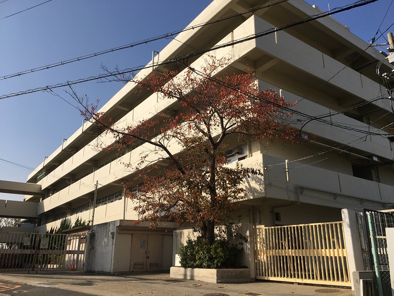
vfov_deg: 48.2
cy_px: 148
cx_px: 197
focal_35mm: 29
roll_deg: -0.6
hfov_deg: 61.7
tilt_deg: +18.4
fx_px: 330
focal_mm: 4.15
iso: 25
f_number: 2.2
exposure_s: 1/2653
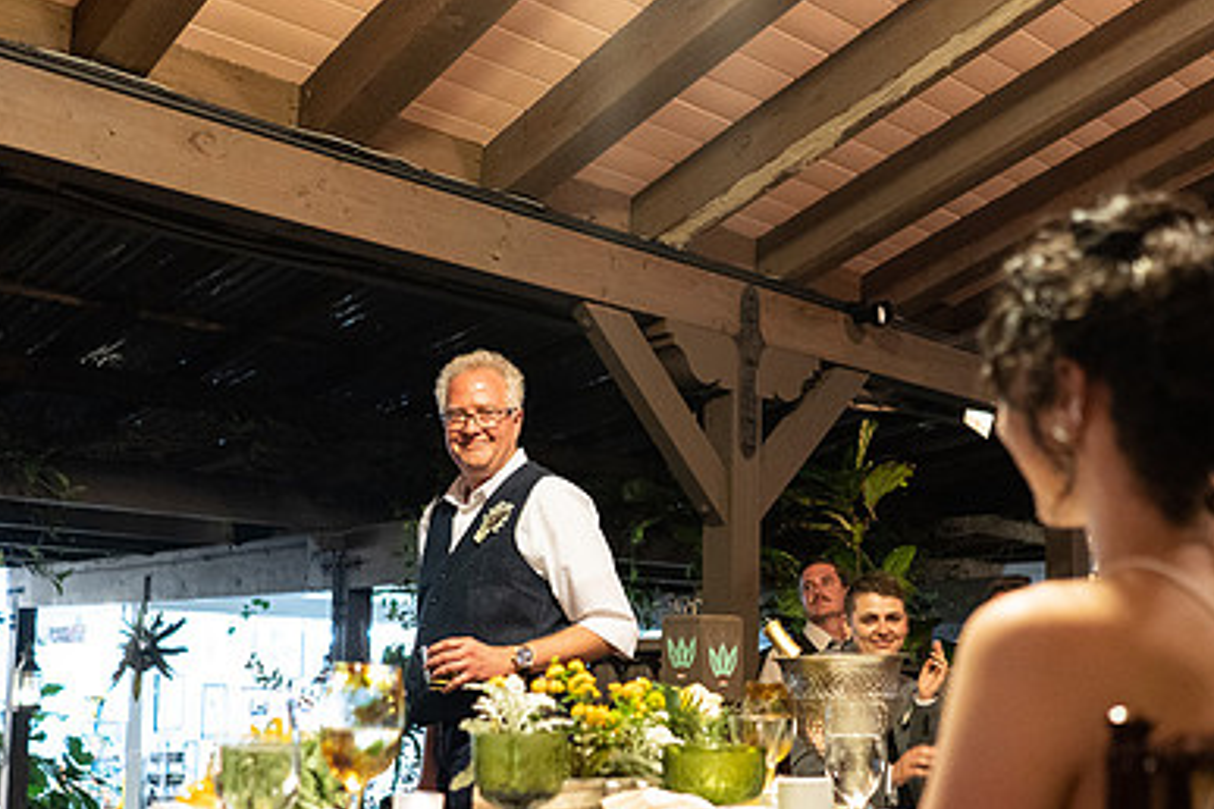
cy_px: 550
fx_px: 1416
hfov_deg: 46.4
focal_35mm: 42
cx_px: 659
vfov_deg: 31.6
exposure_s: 1/160
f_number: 2.2
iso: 2500
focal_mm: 28
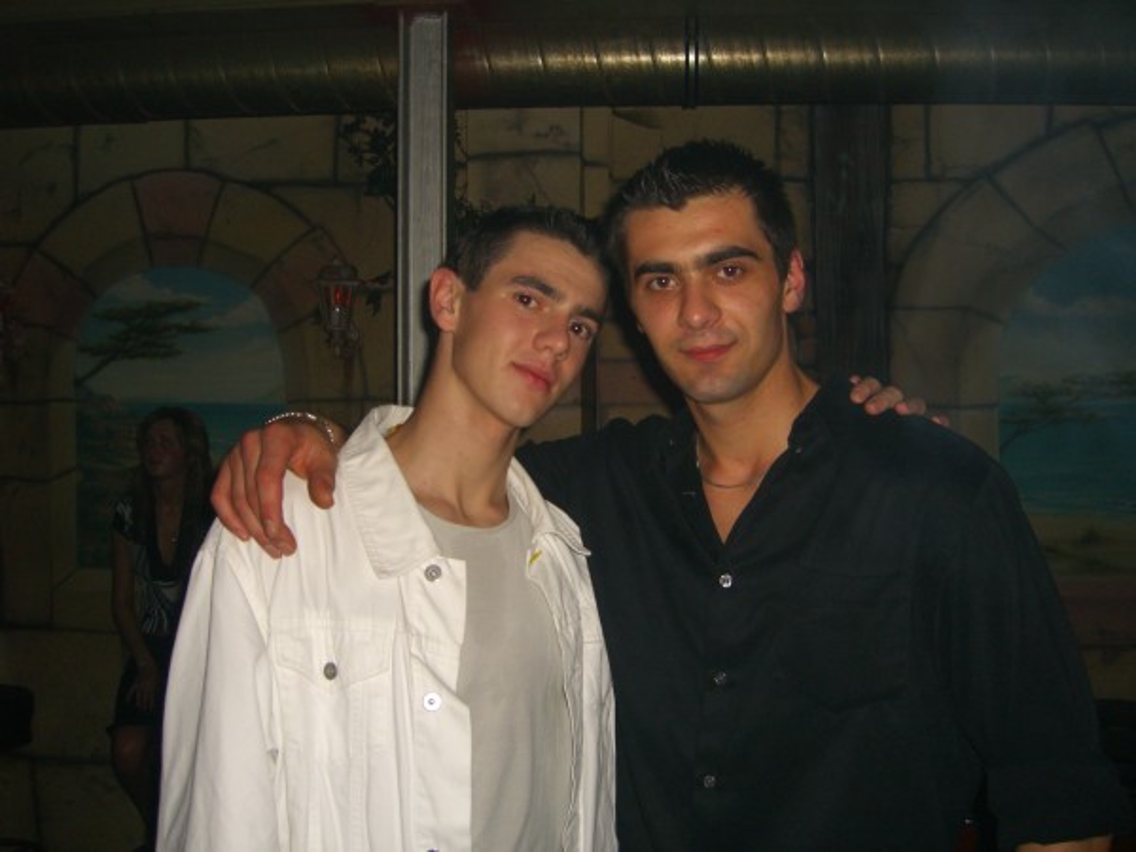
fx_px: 1247
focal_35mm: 38
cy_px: 426
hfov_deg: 49.0
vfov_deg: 37.7
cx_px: 568
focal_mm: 7.9
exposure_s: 1/60
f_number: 2.8
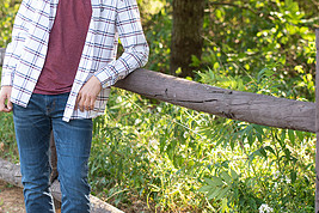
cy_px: 83
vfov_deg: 9.0
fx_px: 1347
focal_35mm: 152
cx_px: 102
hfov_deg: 13.5
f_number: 3.2
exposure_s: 1/250
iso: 400
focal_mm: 70
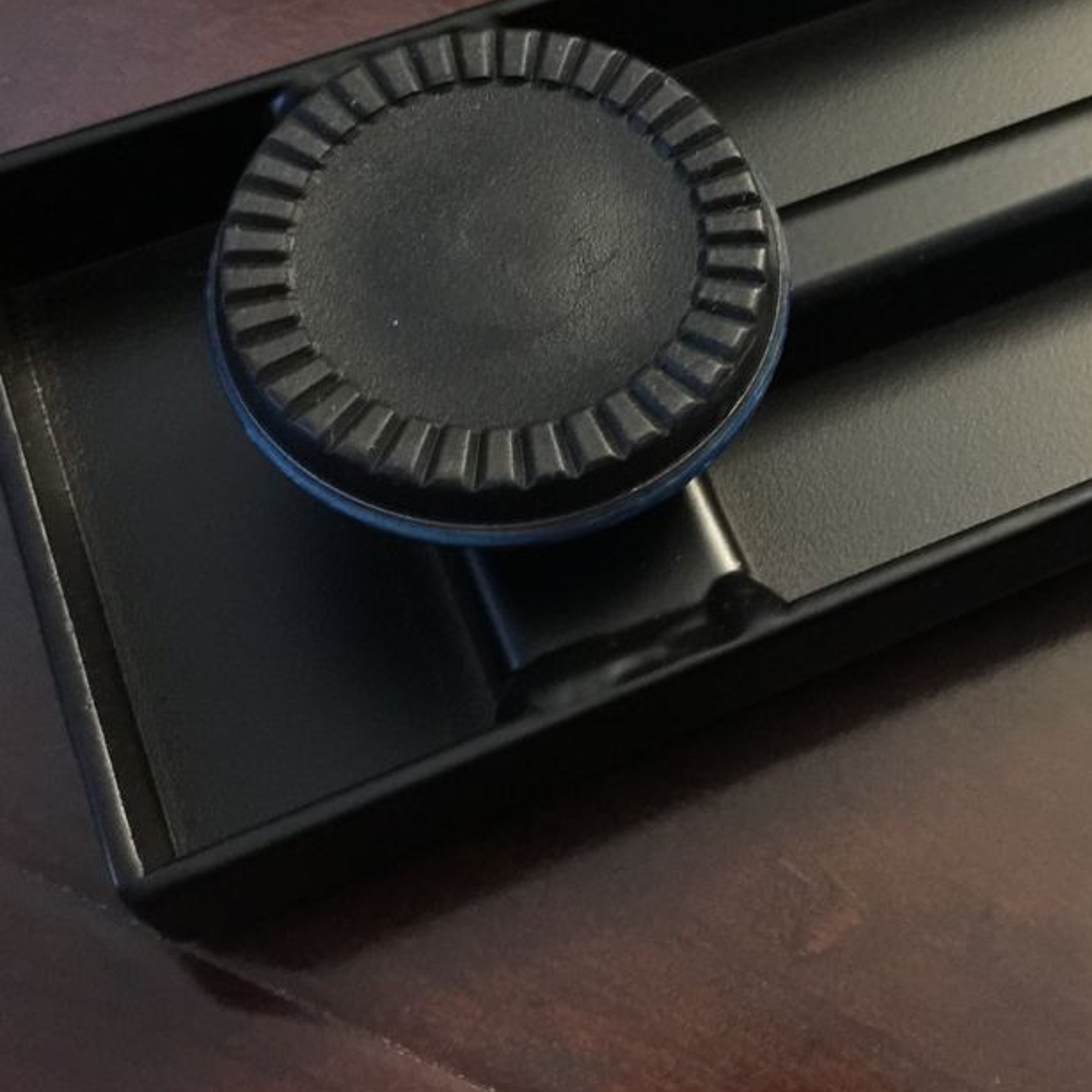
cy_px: 305
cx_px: 753
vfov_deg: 33.5
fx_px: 1785
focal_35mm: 50
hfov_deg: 33.6
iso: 200
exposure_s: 1/4
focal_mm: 4.15
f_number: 2.2
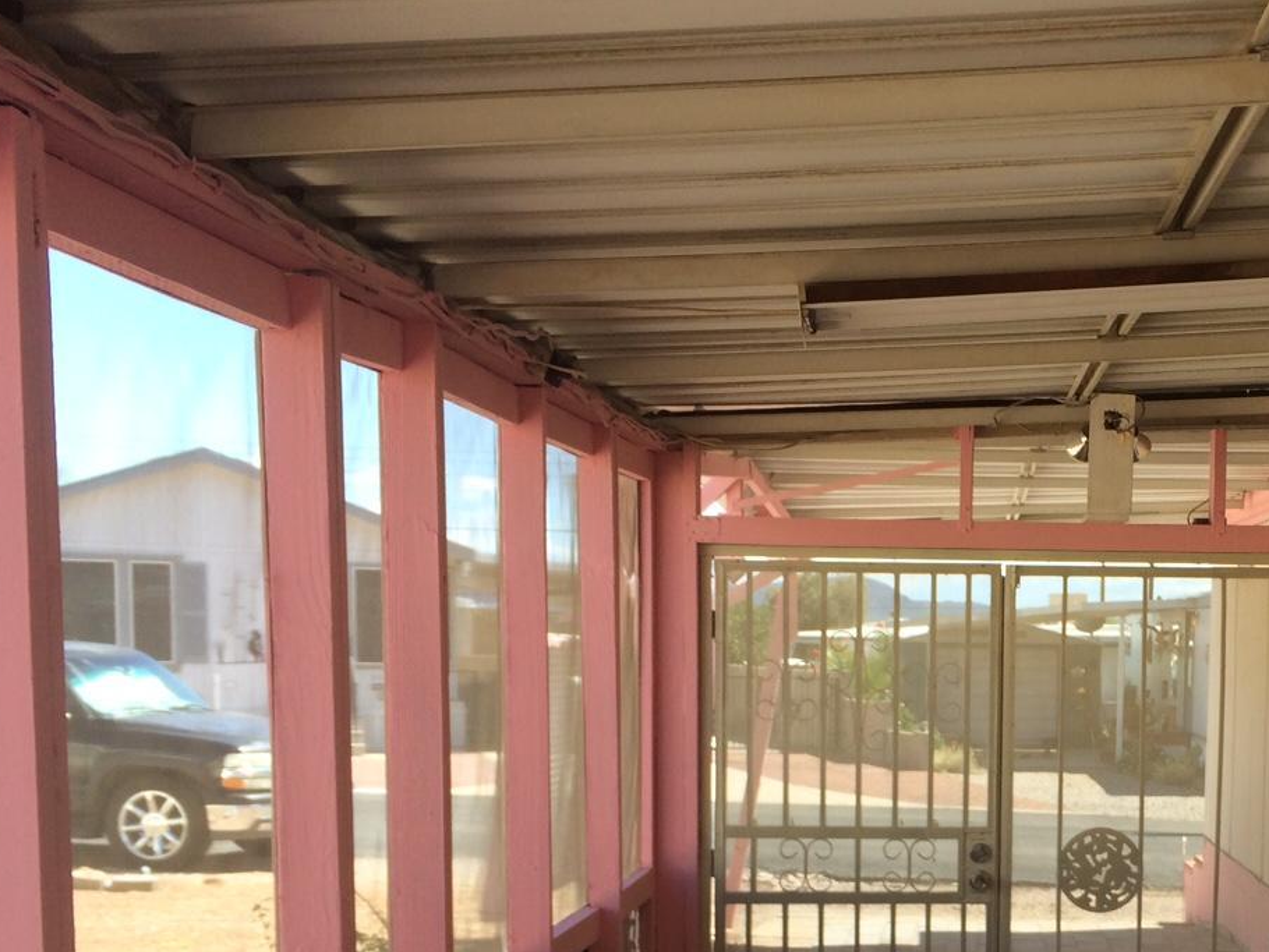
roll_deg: -0.2
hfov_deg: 34.9
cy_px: 849
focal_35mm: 52
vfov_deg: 27.1
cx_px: 1117
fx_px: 1907
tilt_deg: -7.1
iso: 32
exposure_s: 1/311
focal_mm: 4.15
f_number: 2.2
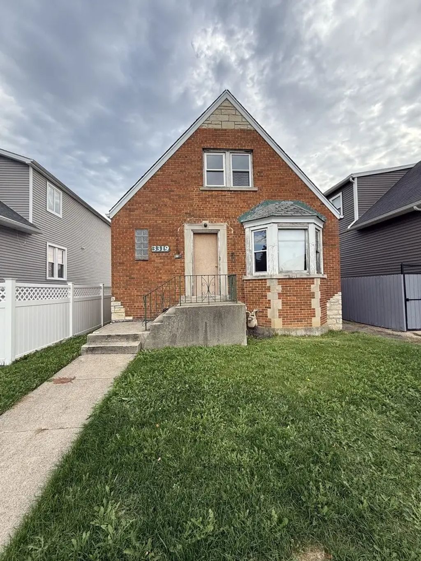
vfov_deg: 102.1
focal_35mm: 14
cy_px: 280
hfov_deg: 85.7
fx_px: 227
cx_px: 210
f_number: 2.2
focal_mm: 2.22
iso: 32
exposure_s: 1/253
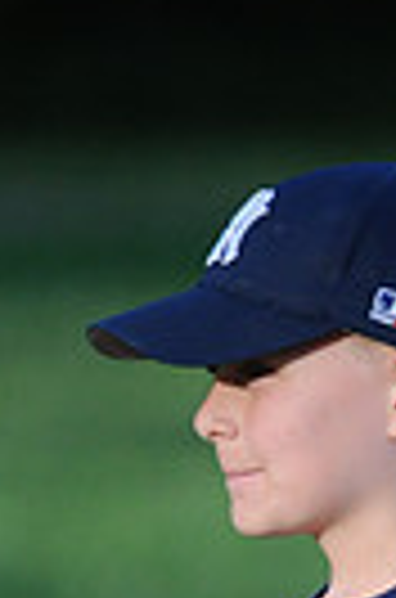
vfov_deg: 1.1
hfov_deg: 0.7
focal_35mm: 1958
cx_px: 677
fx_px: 32474
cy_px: 1200
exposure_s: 1/1600
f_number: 4
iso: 800
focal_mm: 300
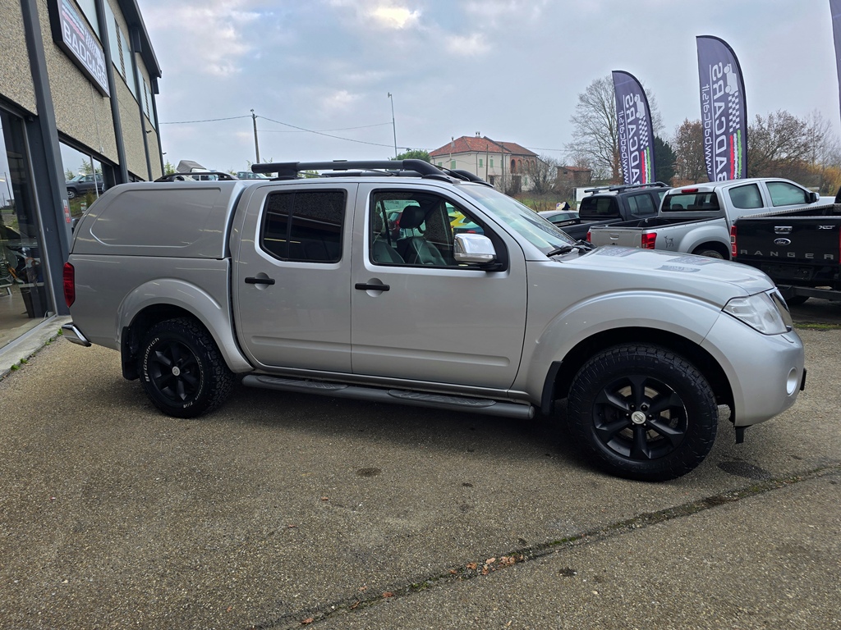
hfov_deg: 73.9
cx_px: 420
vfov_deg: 58.9
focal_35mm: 23
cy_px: 315
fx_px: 559
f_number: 1.7
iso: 16
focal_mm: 6.3
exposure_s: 1/180
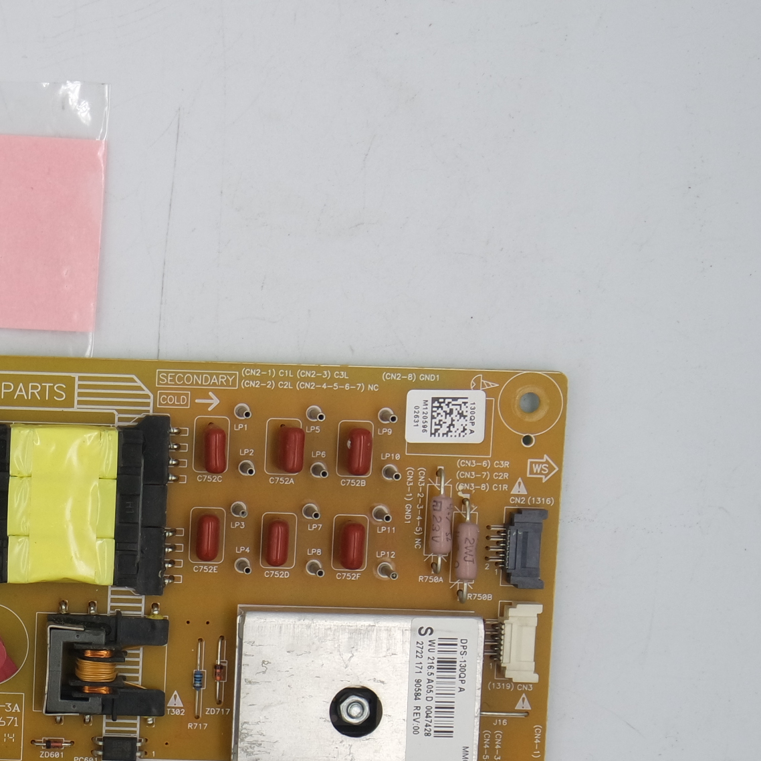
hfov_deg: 16.8
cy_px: 579
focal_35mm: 100
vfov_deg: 17.3
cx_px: -101
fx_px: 2487
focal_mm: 17
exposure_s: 1/125
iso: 160
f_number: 5
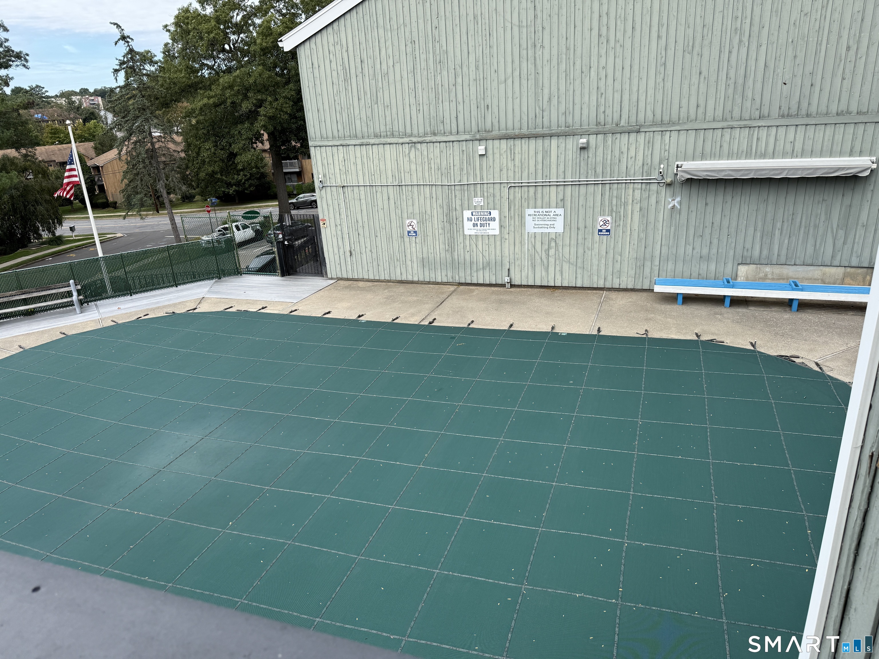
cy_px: 330
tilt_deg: -20.2
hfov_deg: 71.6
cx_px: 440
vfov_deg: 56.8
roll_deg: +4.5
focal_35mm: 24
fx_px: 609
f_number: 1.78
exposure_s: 1/2299
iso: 80
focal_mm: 6.76
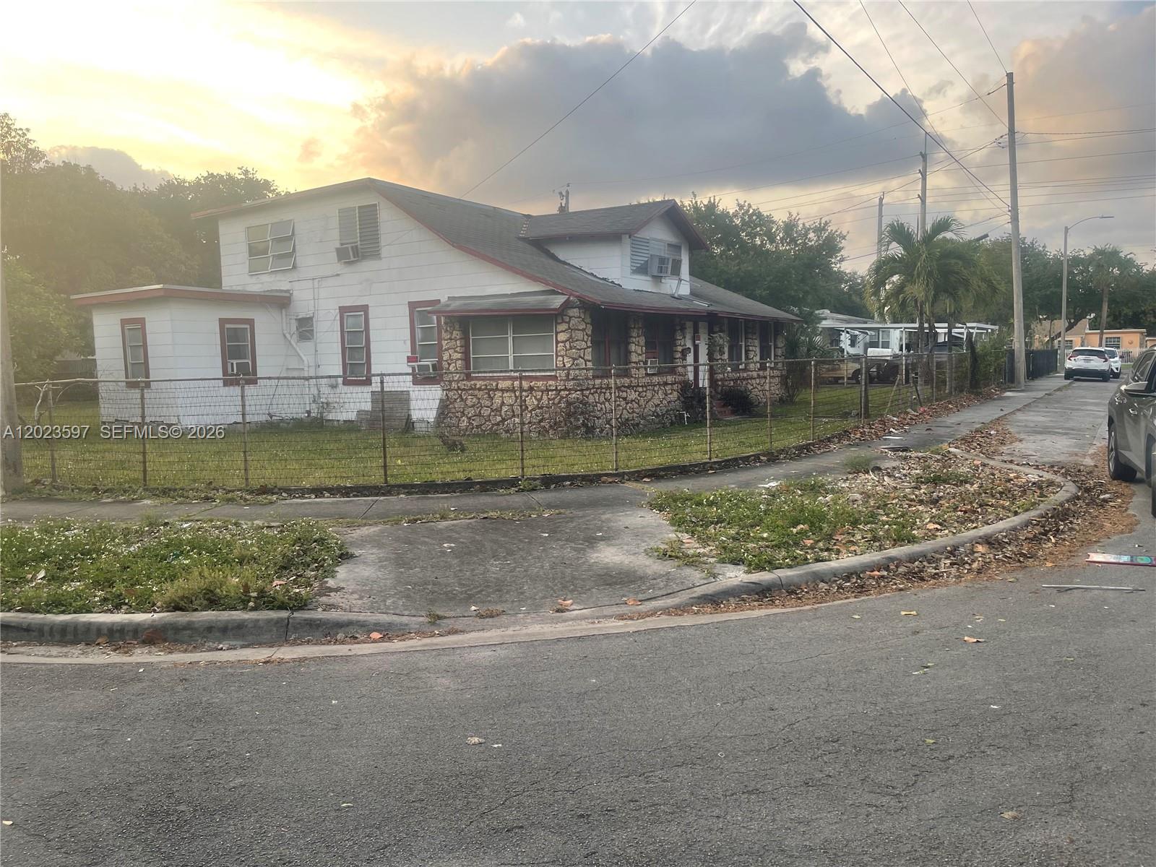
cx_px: 578
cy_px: 434
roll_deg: +0.9
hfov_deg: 69.4
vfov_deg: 54.9
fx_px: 835
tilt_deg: -6.3
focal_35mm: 25
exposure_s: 1/121
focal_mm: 5.1
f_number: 1.6
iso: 32
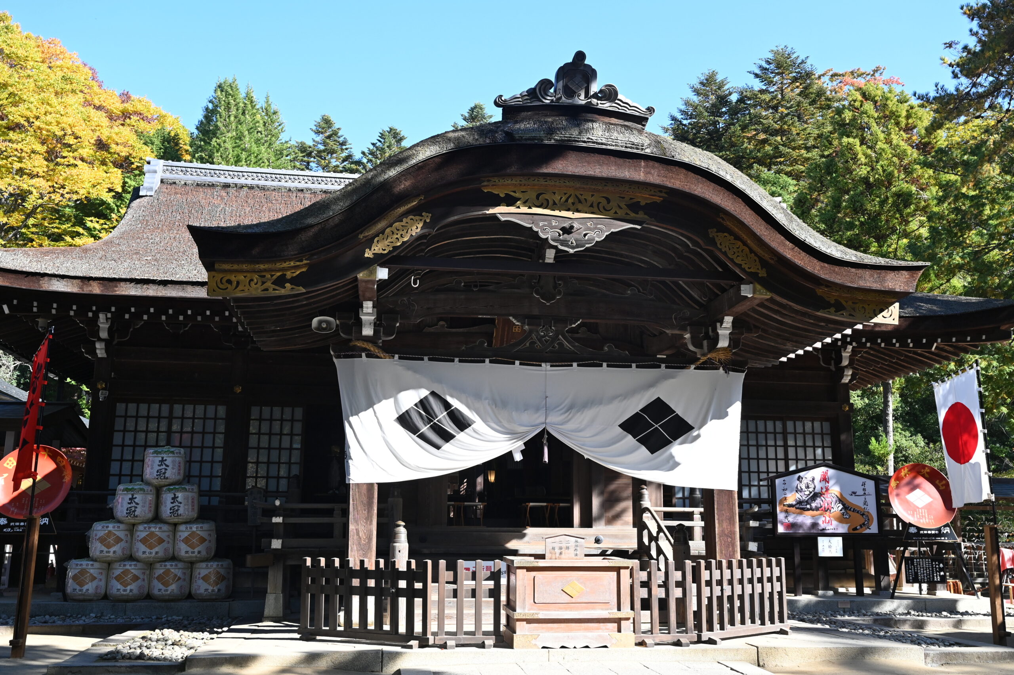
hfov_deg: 57.3
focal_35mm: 33
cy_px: 338
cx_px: 507
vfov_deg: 39.9
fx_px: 929
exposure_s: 1/640
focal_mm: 33
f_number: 6.3
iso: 640
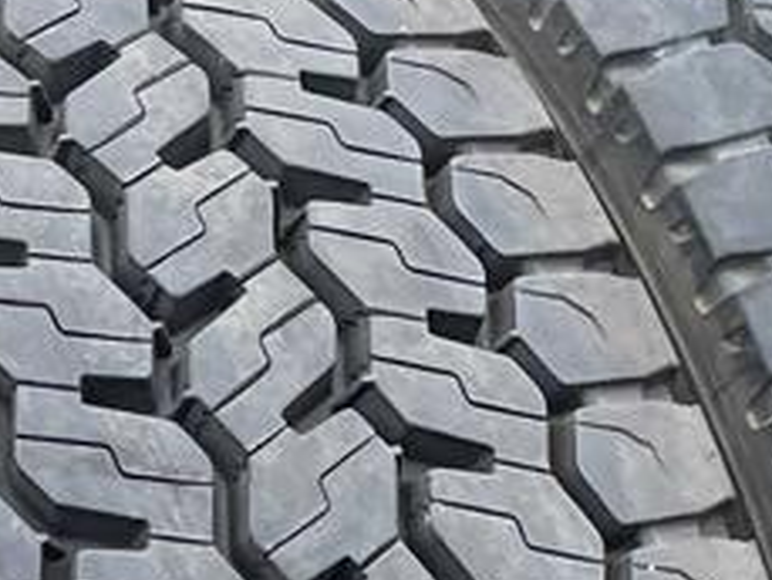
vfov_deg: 10.4
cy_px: 939
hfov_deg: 14.4
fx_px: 3057
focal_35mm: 137
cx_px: 464
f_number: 1.6
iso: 32
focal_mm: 4.2
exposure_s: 1/861
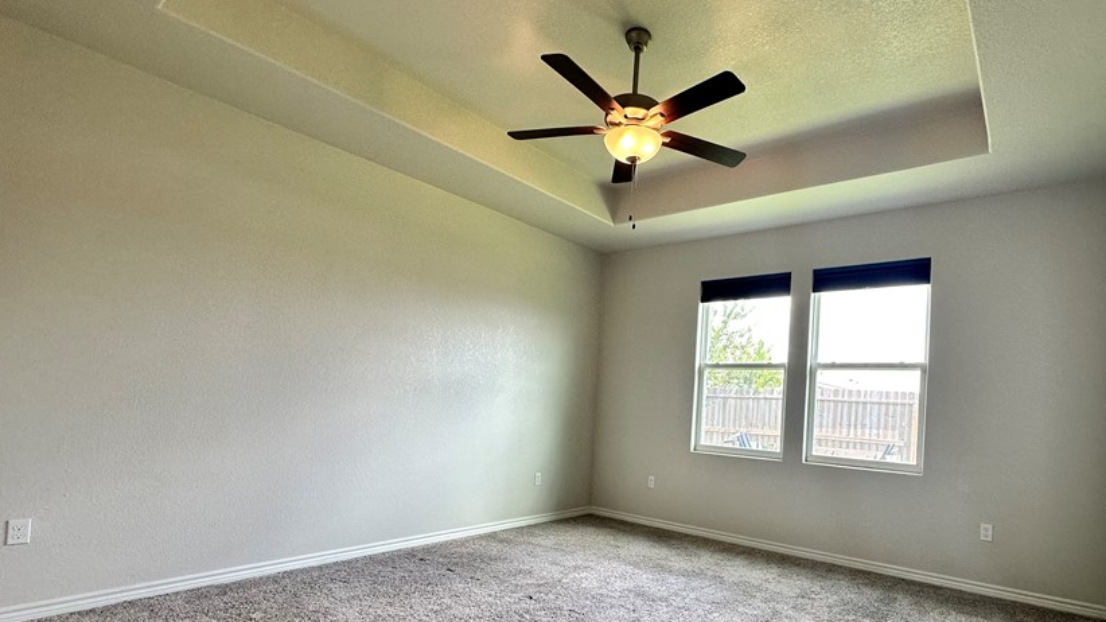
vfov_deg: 57.4
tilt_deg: +1.2
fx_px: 557
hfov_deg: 88.6
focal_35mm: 19
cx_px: 654
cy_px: 401
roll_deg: -3.2
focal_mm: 2.22
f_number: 2.2
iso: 100
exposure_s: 1/120
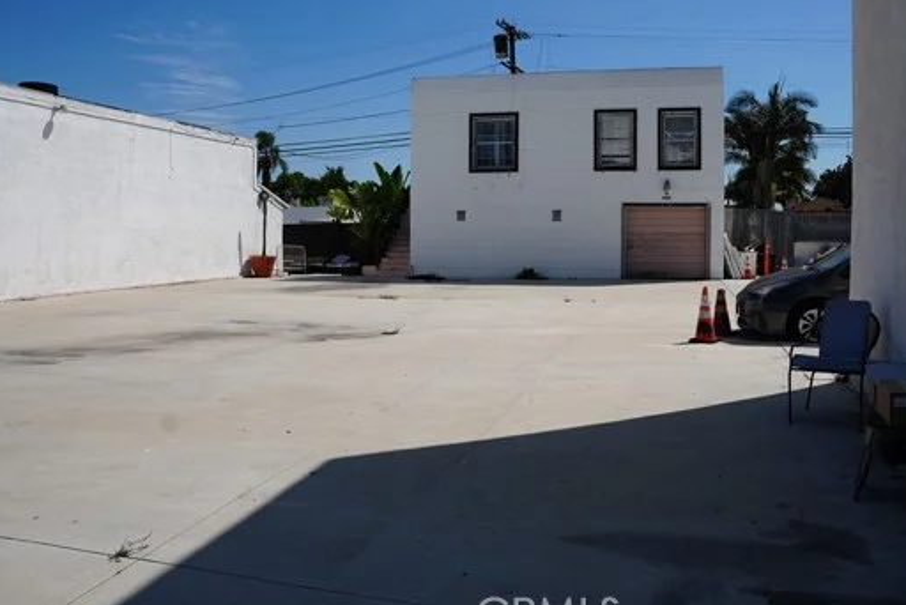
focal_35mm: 30
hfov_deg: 61.9
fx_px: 755
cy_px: 261
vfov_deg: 43.6
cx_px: 478
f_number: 5
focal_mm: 24
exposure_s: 1/1600
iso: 100
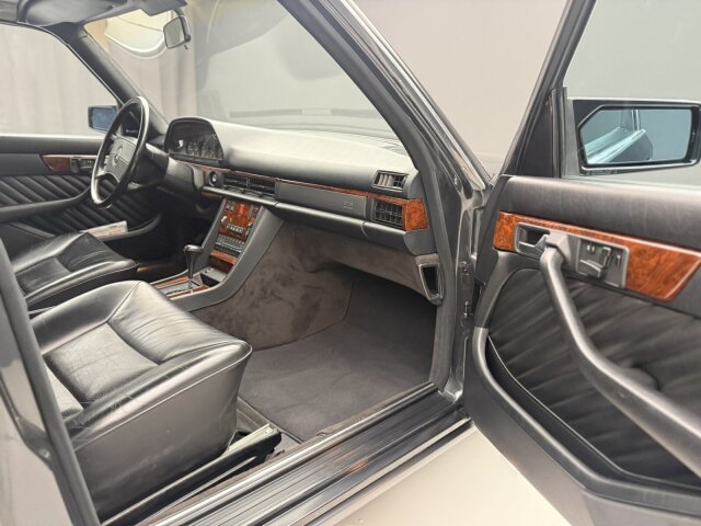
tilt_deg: -14.8
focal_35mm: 24
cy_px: 263
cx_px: 350
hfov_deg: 71.6
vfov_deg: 56.8
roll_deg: -3.0
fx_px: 486
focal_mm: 6.76
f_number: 1.78
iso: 800
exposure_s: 1/49
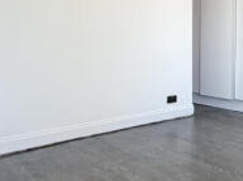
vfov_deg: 32.3
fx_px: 308
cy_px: 51
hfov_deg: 41.0
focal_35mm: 44
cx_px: 198
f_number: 2.2
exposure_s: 1/107
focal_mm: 2.22
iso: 320
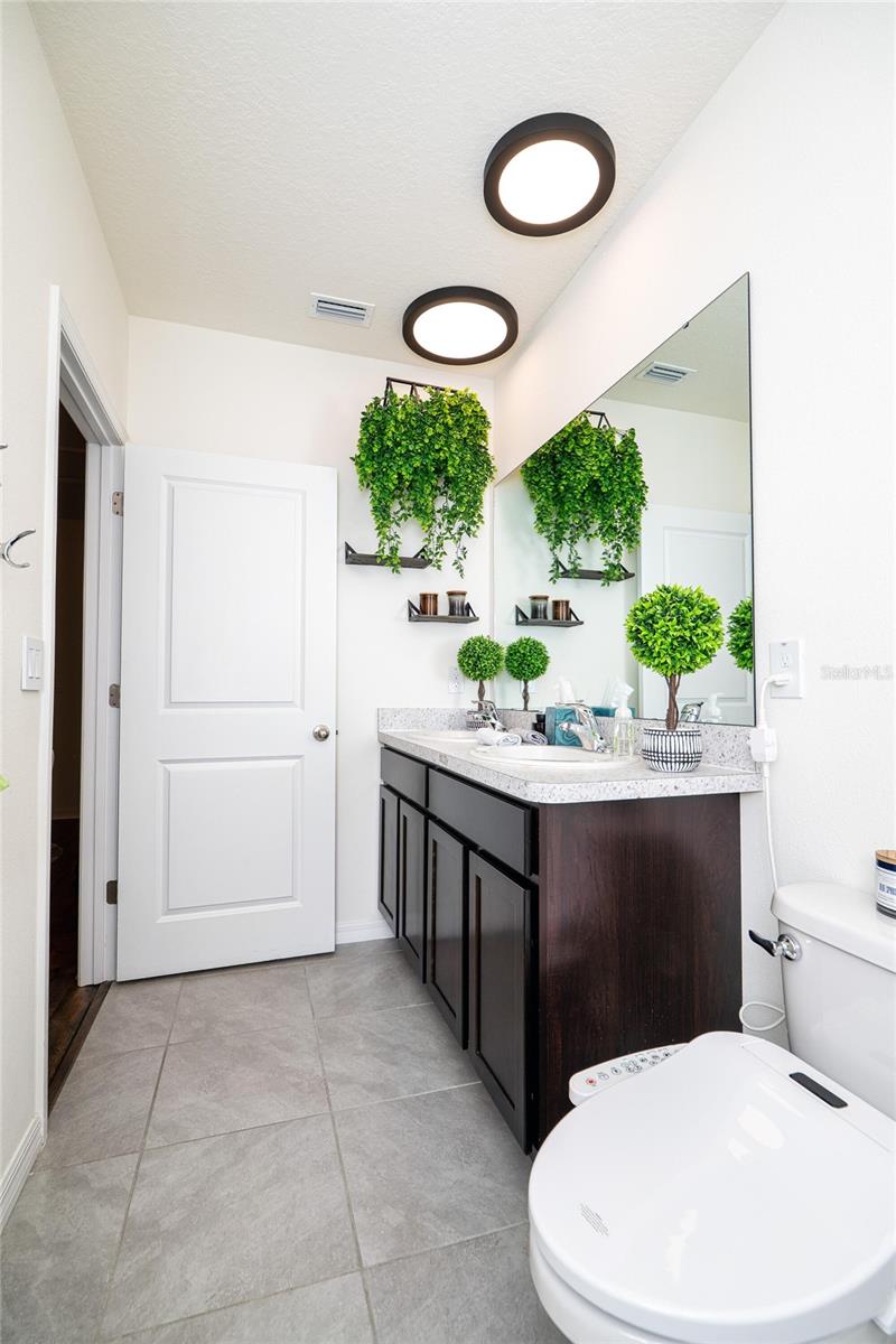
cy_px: 672
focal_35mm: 16
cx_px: 448
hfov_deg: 73.7
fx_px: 597
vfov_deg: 96.7
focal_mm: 16
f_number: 5.6
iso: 100
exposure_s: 1/125
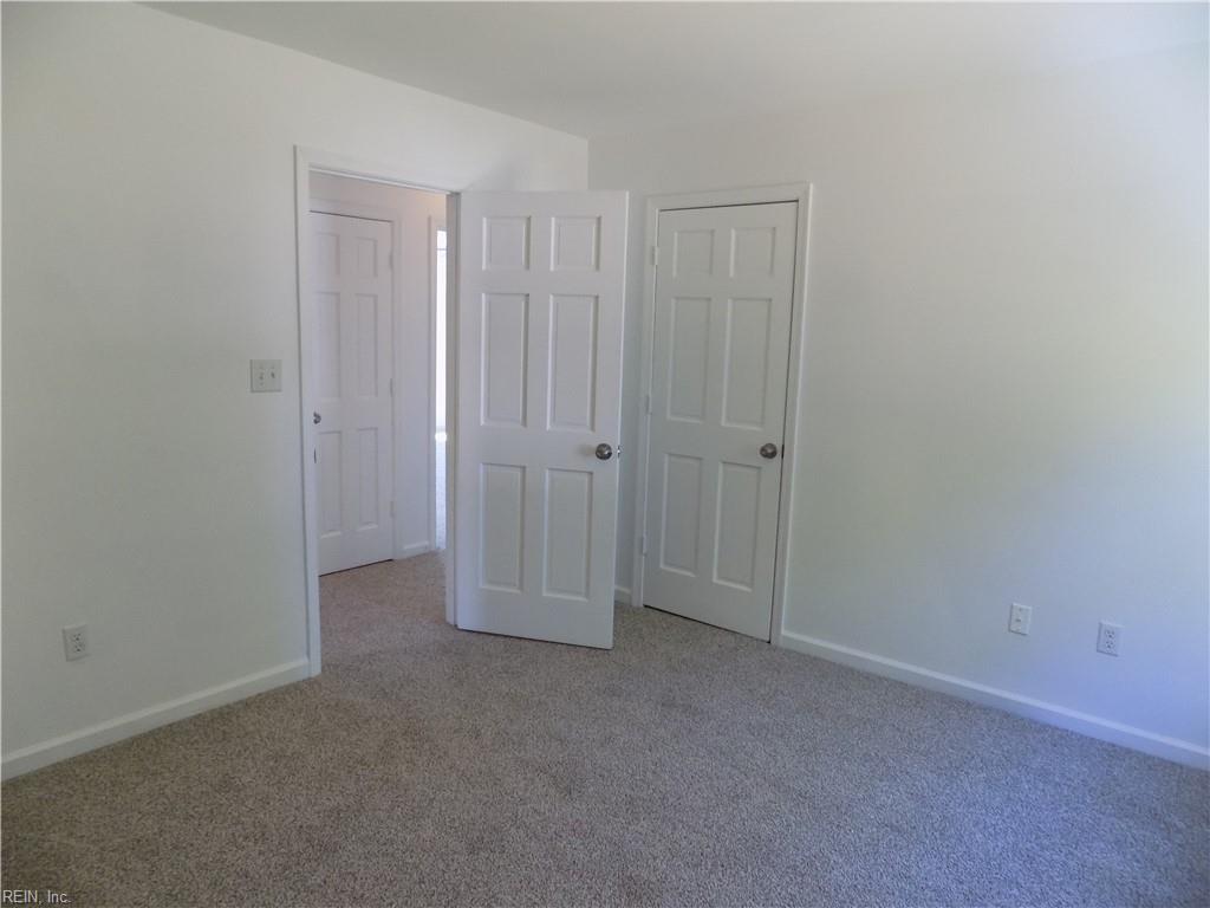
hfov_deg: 73.9
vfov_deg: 58.9
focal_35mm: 23
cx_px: 605
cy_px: 454
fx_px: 804
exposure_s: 1/30
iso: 220
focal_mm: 4
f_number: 3.1
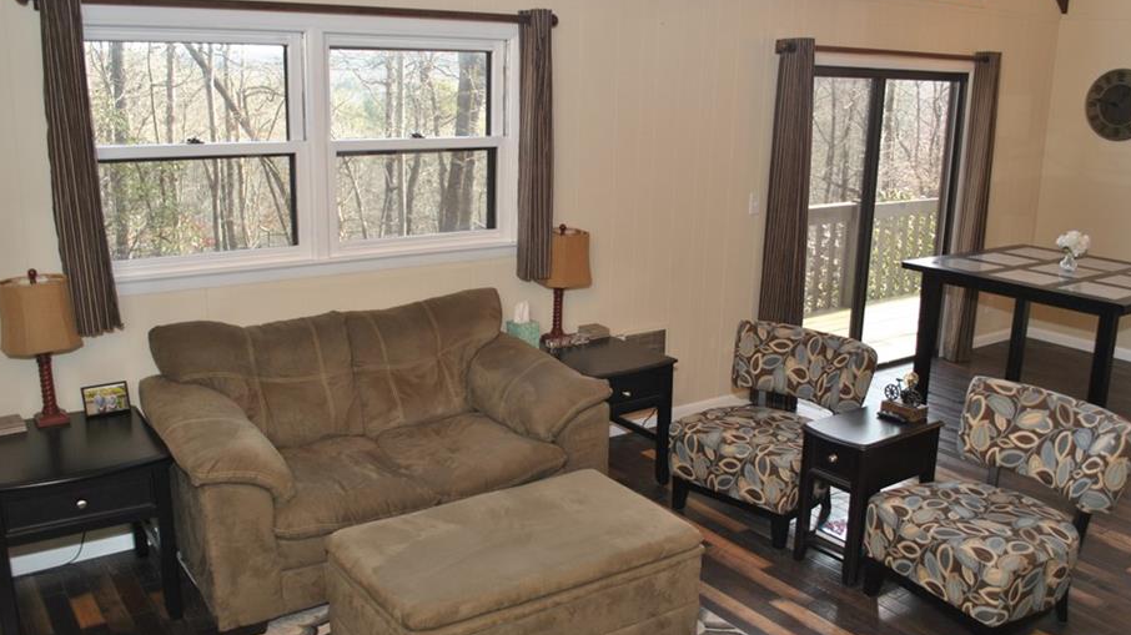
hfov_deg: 61.0
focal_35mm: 32
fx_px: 959
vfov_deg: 36.6
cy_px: 336
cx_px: 579
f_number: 4
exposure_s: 1/60
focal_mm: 18
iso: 200
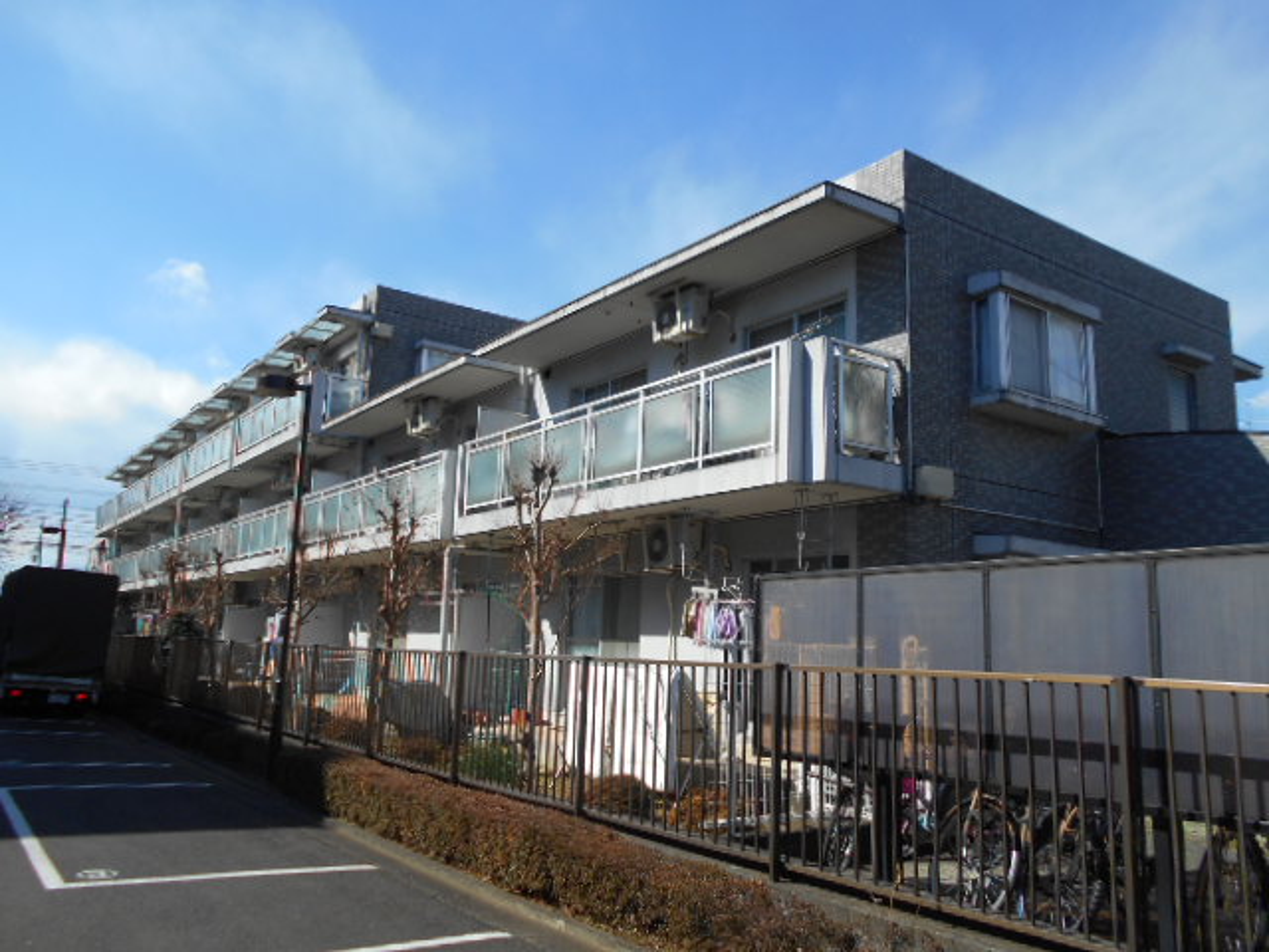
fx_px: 953
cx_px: 634
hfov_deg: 67.3
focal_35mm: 26
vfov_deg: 53.1
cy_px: 476
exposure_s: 1/1000
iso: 80
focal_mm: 4.6
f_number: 3.2
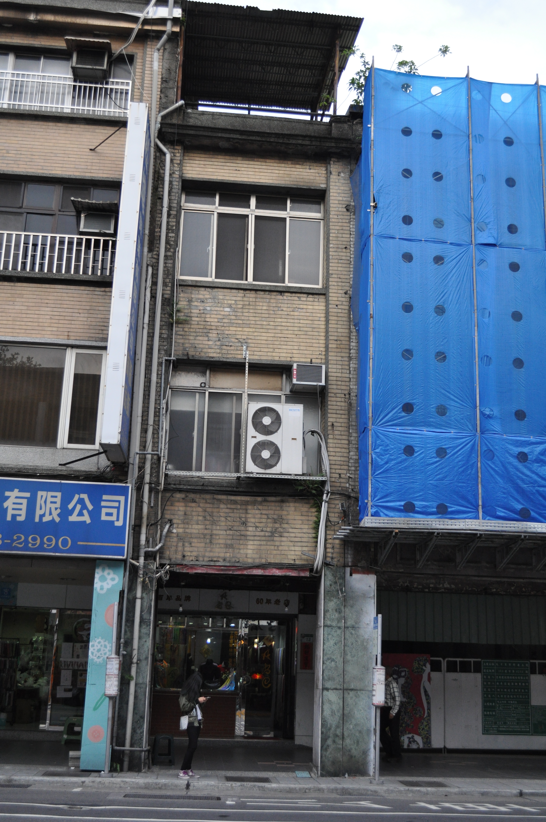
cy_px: 411
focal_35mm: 39
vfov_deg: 49.6
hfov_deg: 34.1
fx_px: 889
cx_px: 273
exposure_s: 1/640
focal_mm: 26
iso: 800
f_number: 4.2
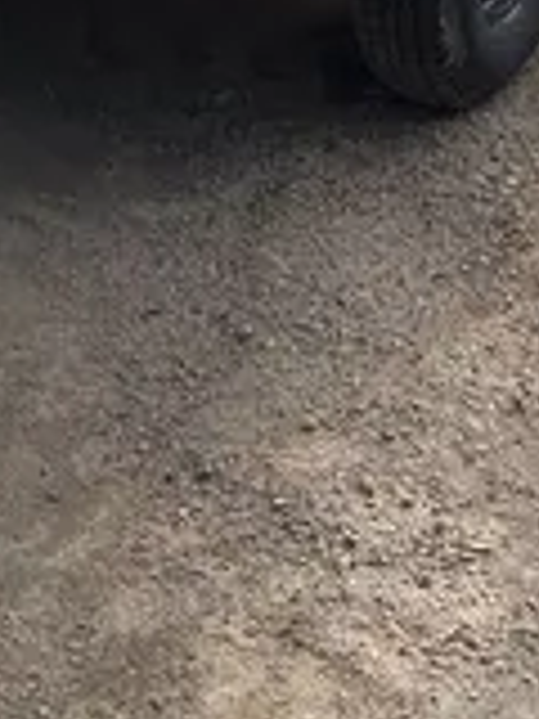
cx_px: -90
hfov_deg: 12.2
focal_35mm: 119
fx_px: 2471
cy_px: -425
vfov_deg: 15.1
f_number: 1.6
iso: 50
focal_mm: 5.1
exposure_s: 1/4651
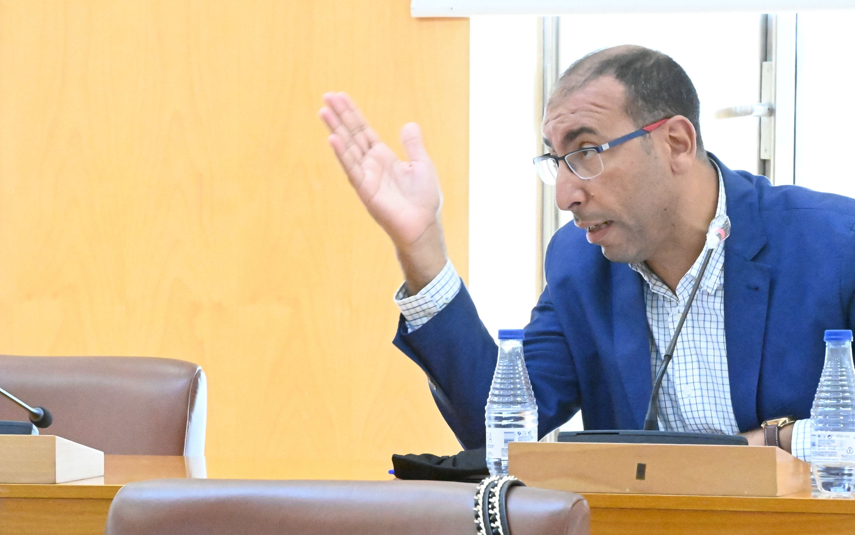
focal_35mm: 235
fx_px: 5476
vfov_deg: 5.6
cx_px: 452
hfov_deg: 8.9
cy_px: 278
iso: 64000
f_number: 20
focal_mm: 190
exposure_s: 1/160
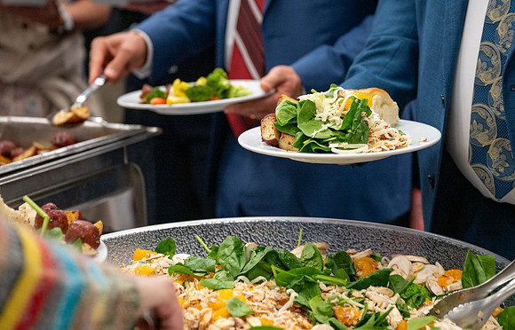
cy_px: 159
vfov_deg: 14.8
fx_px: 1275
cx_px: 289
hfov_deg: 22.8
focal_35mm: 90
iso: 640
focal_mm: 58
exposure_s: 1/200
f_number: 2.8
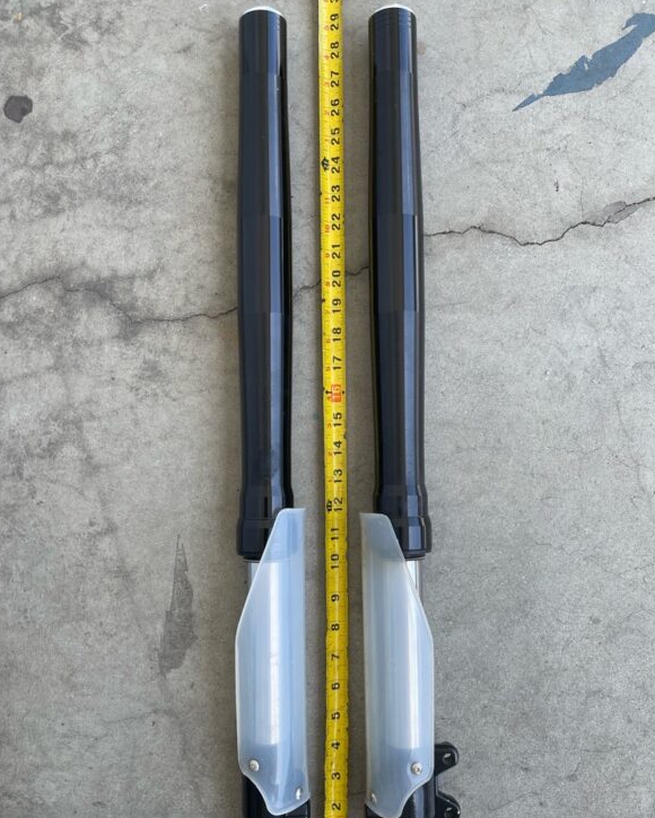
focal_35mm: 28
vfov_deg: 62.1
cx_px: 331
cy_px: 447
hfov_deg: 51.5
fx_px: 678
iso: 32
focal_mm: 5.1
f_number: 1.6
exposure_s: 1/494
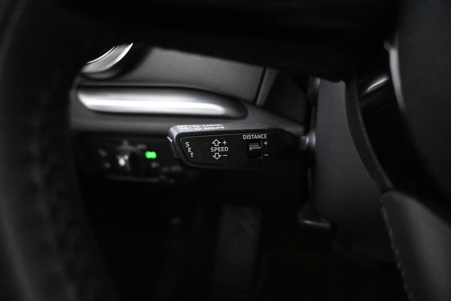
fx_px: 301
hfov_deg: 73.7
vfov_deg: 53.1
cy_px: 150
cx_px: 226
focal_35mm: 24
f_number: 3.5
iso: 12800
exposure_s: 1/50
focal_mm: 16
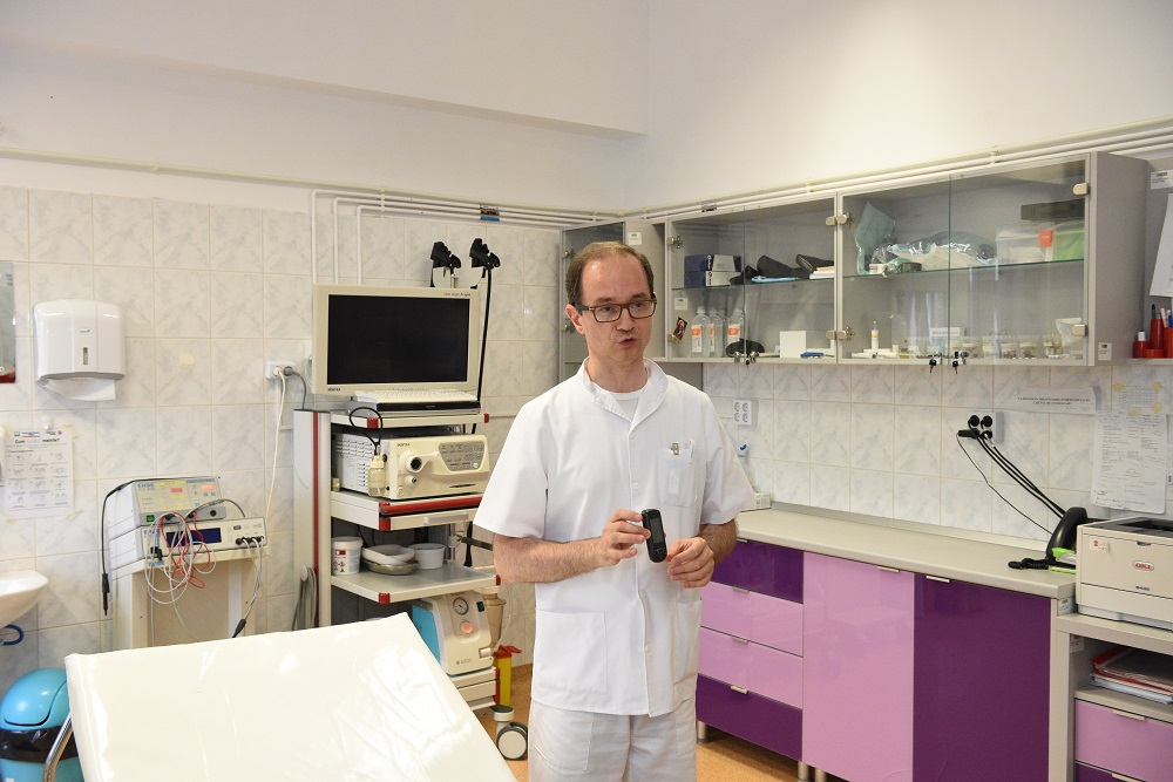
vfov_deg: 38.9
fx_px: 1108
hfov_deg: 55.8
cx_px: 586
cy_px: 391
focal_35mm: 34
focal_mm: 34
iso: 3200
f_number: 4.5
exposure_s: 1/125
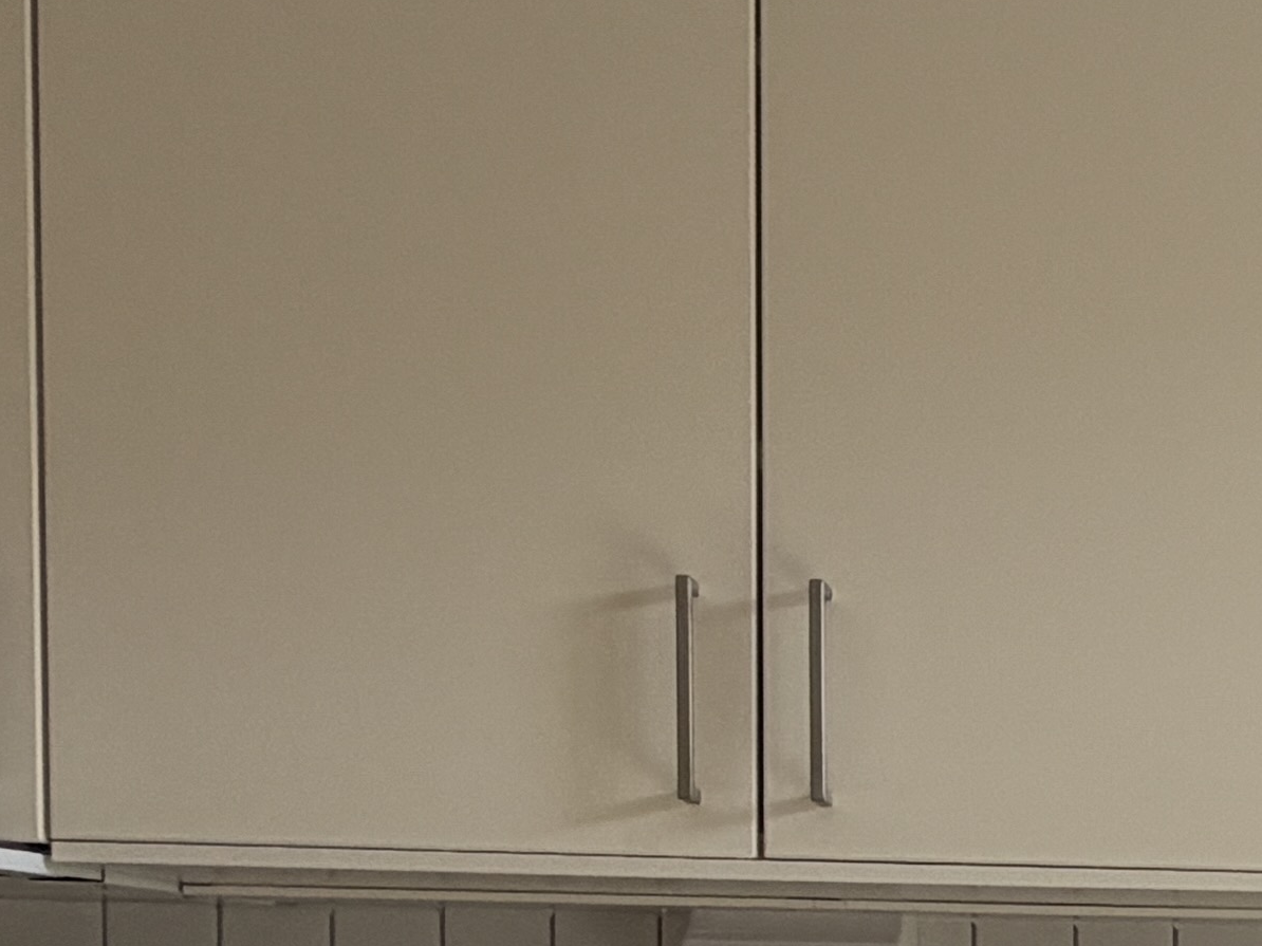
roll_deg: -0.5
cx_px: 1746
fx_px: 2442
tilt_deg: -2.5
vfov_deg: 20.4
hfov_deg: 24.4
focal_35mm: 67
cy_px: 1150
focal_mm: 2.22
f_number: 2.2
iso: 100
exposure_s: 1/121
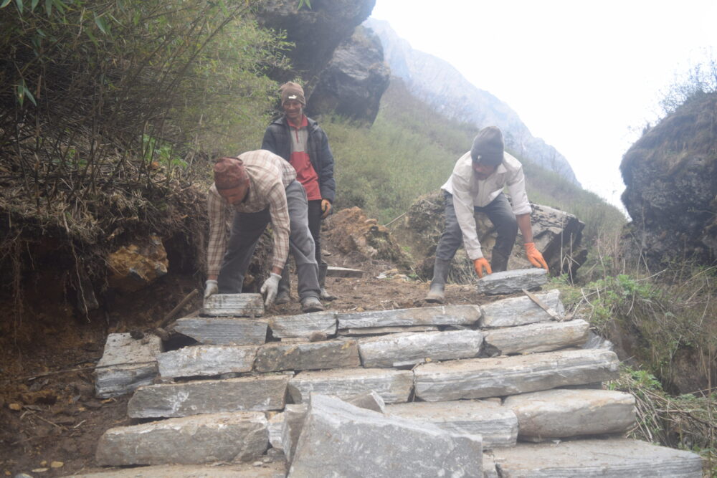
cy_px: 239
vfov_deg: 43.6
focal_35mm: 30
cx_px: 358
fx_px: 598
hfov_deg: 61.9
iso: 100
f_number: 3.5
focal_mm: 20
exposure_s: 1/60
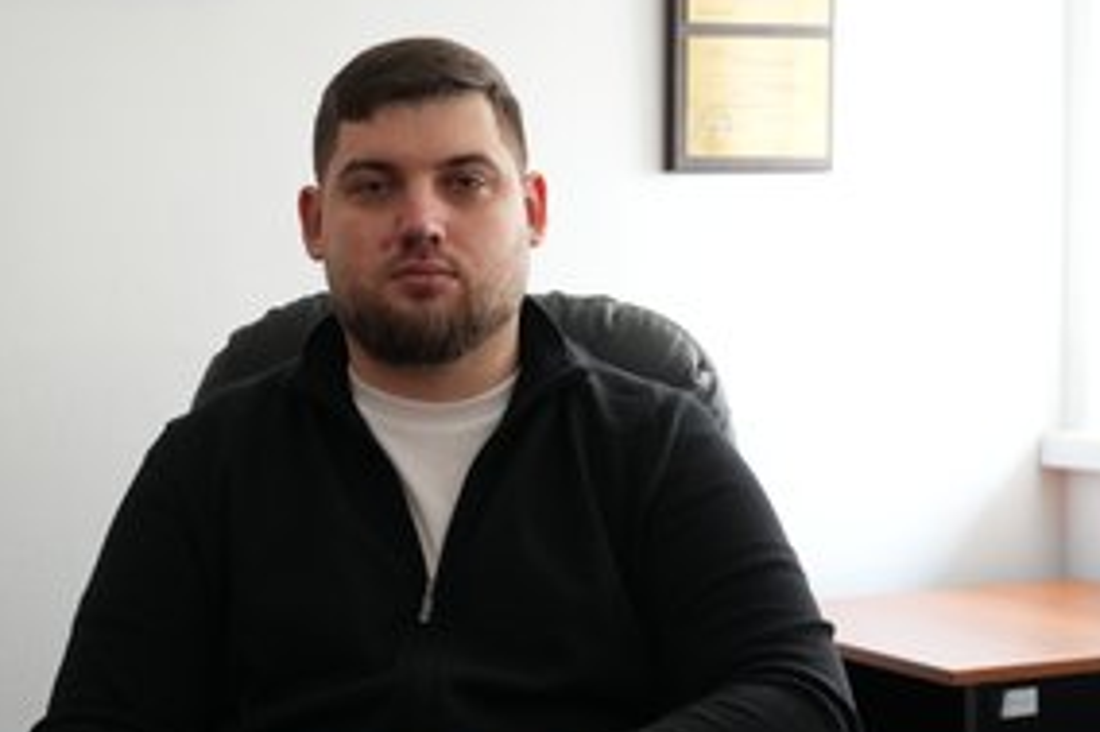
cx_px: 329
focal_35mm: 79
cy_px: 440
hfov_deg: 25.5
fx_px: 2412
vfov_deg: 17.2
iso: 3200
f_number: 4
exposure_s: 1/160
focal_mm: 56
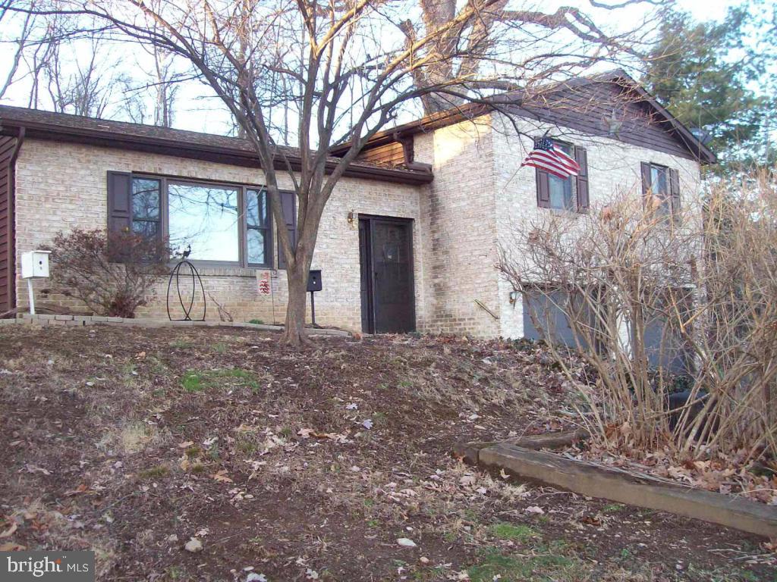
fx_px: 808
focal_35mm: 36
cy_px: 291
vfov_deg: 39.7
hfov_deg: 51.4
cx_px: 388
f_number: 2.7
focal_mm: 6
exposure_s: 1/64
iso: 140
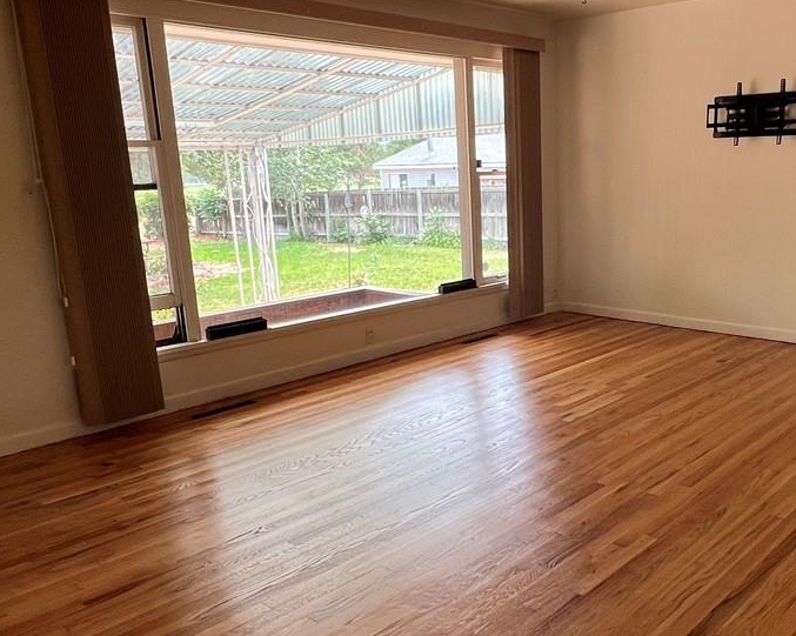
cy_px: 344
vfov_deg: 48.4
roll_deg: +1.1
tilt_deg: -14.2
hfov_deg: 57.4
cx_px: 535
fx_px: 706
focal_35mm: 30
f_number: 1.8
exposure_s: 1/99
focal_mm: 1.57
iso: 40
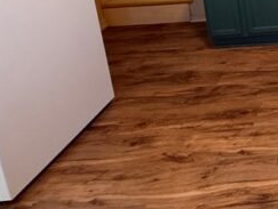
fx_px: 370
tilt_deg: -10.9
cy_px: -69
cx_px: 380
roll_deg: +3.8
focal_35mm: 46
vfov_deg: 26.4
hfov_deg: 30.4
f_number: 2.2
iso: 400
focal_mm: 2.22
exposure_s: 1/79
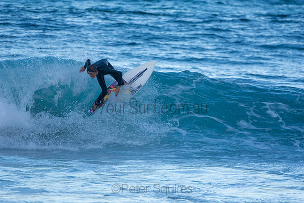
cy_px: 102
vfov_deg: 1.8
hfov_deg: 2.7
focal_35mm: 750
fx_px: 6335
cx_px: 152
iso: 320
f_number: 5.6
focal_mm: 500
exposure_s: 1/800
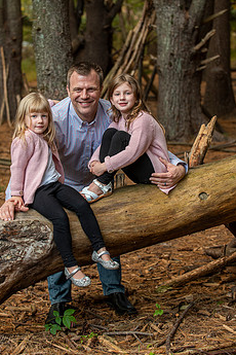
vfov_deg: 19.1
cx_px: 84
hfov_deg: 12.8
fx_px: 1052
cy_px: 148
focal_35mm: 107
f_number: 4
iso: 250
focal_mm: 82
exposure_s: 1/125
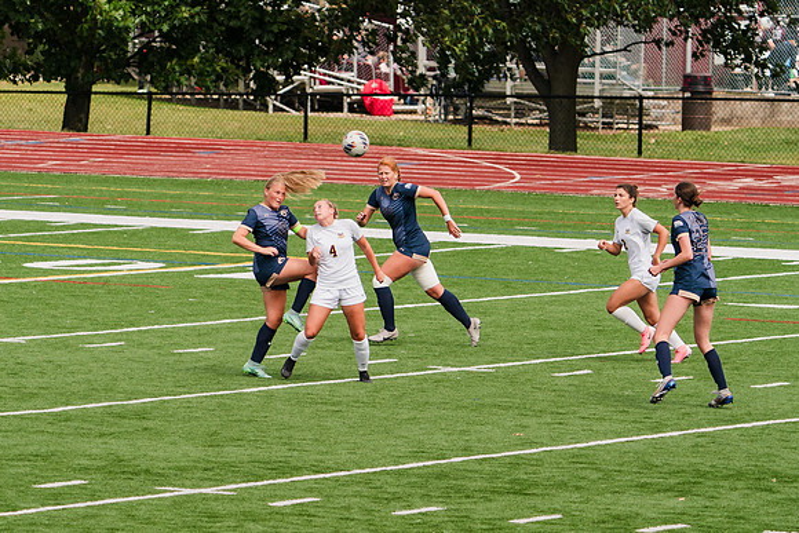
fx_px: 7485
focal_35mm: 337
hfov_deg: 6.1
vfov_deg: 4.1
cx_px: 344
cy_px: 275
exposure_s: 1/1600
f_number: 5.6
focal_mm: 200
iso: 500
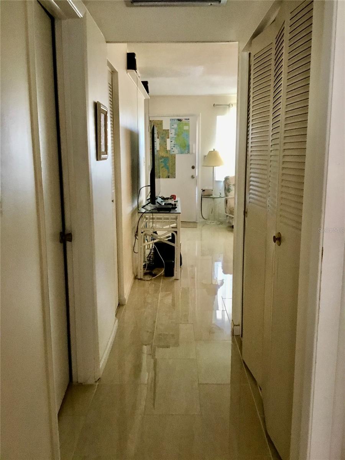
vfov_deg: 58.4
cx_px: 172
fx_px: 412
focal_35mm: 31
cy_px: 230
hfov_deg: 45.4
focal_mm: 3.3
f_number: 2.4
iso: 200
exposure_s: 1/30
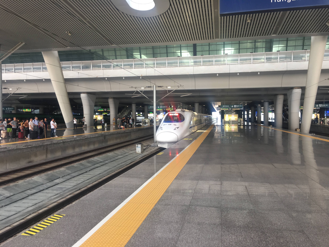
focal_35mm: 29
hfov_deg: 61.7
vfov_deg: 48.2
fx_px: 276
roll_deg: +1.6
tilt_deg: -2.8
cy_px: 124
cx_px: 164
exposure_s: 1/50
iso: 25
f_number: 2.2
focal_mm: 4.15
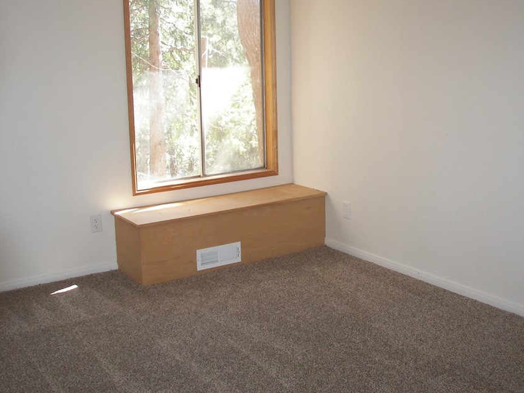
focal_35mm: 44
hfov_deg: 43.0
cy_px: 181
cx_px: 258
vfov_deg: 32.8
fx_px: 666
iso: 64
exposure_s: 1/30
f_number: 2.8
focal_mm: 6
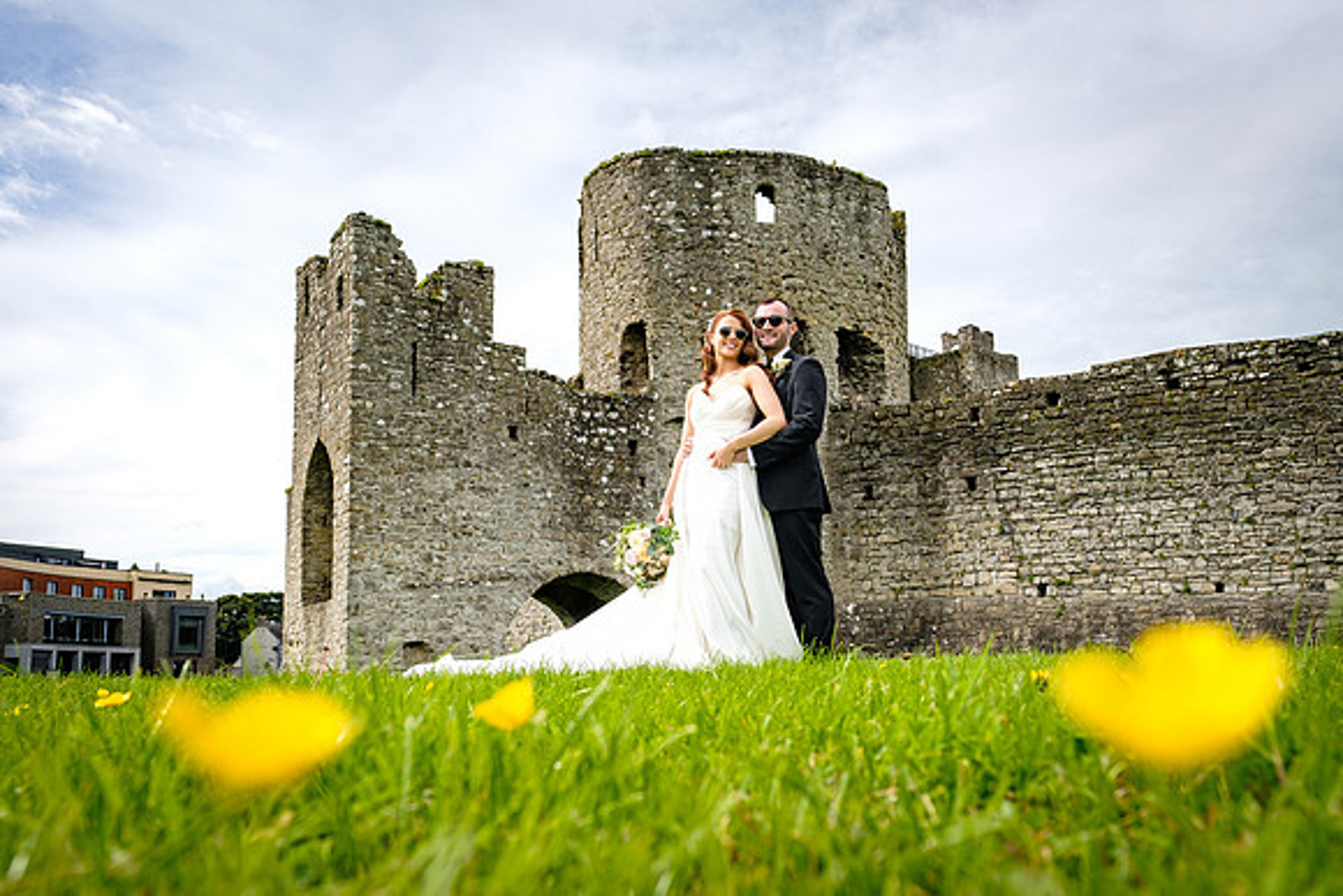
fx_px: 1091
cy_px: 543
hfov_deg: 63.1
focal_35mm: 29
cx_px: 723
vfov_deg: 44.4
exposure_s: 1/640
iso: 200
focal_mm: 16
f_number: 6.4
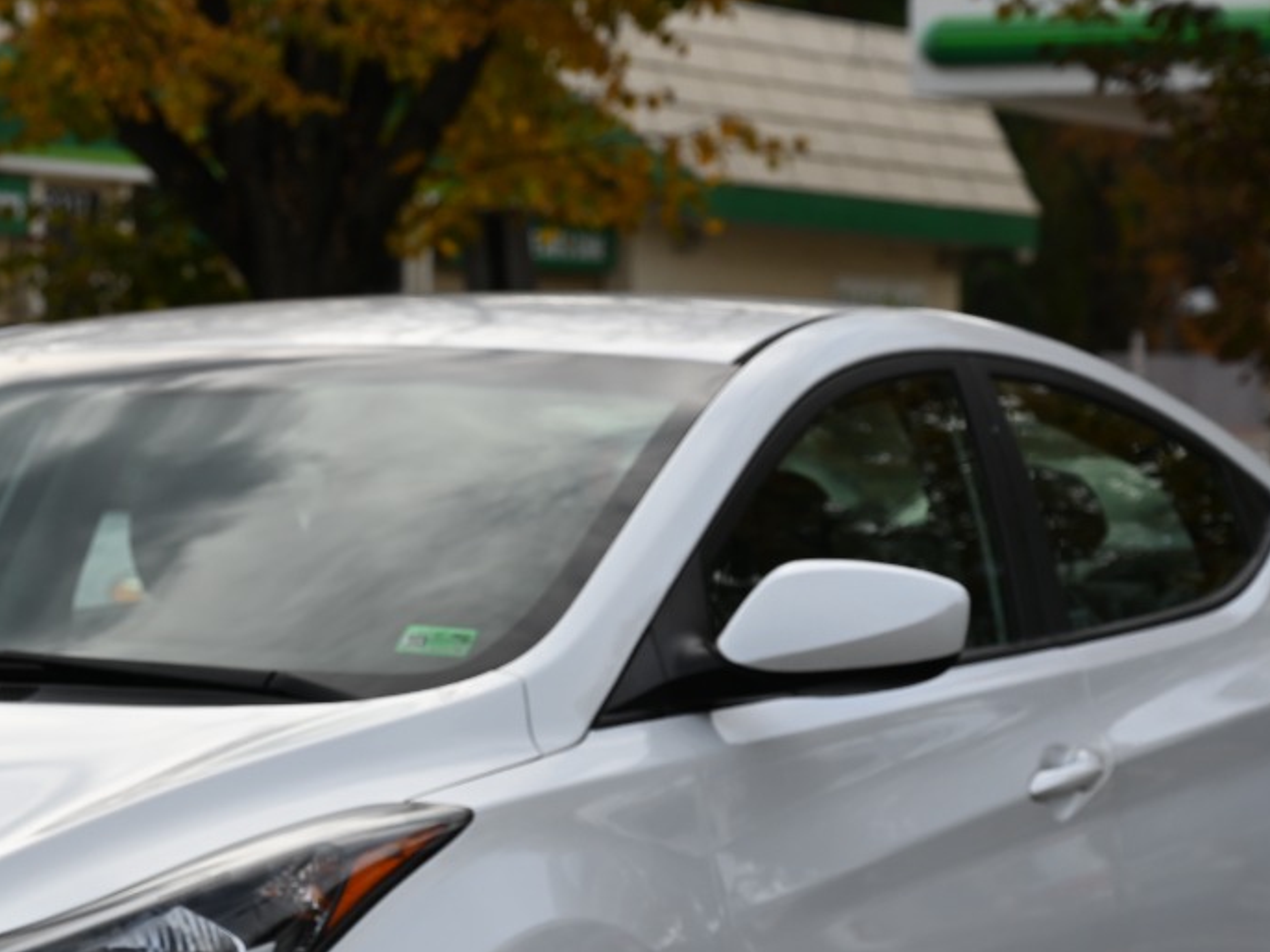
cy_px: 860
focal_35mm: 159
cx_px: 211
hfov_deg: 12.4
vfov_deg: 9.3
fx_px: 5832
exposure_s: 1/250
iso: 100
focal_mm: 70
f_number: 5.6
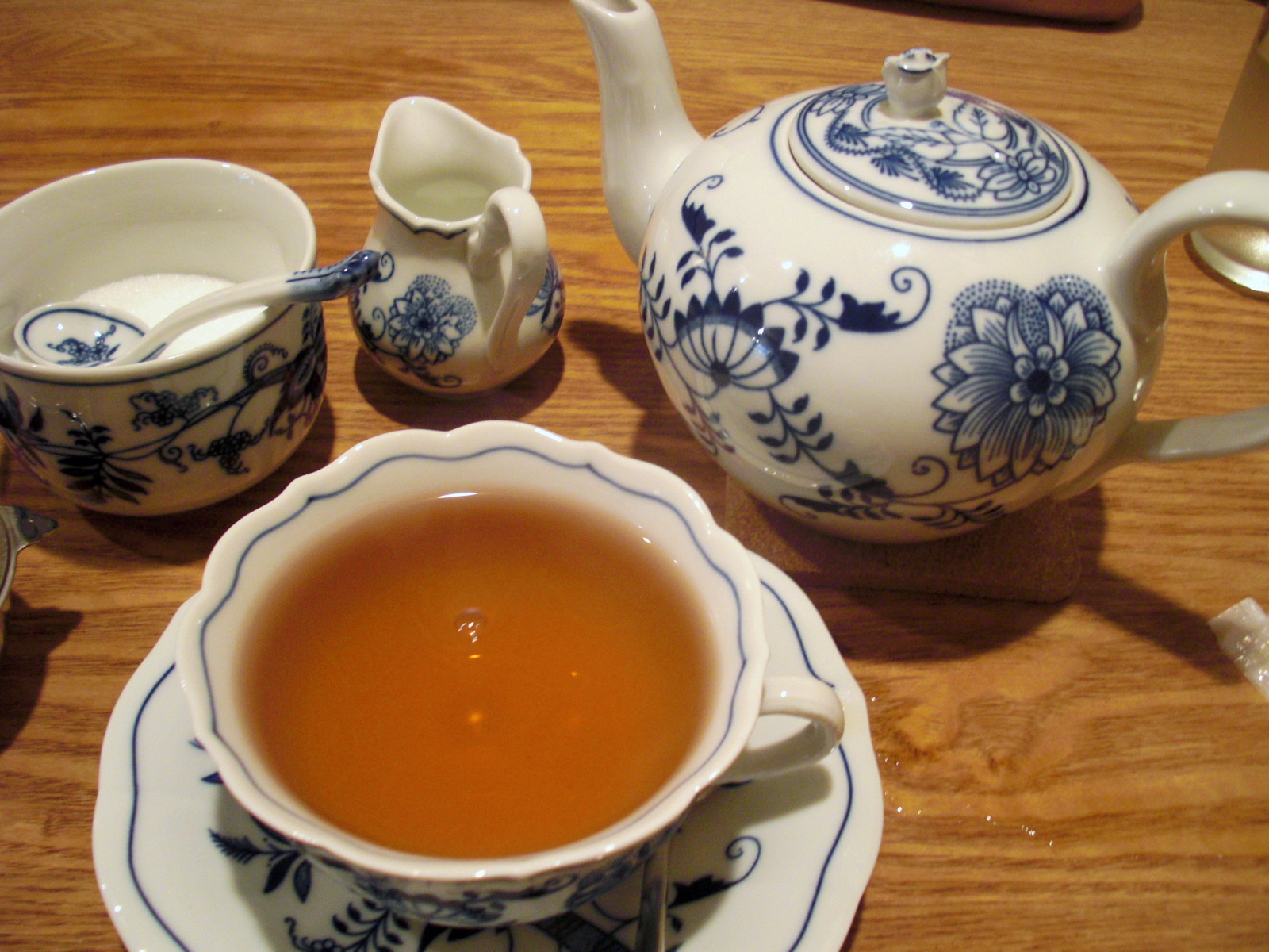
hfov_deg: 51.4
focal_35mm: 36
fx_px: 1320
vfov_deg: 39.7
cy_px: 476
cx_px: 634
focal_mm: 6.3
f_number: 2.8
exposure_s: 1/13
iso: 200
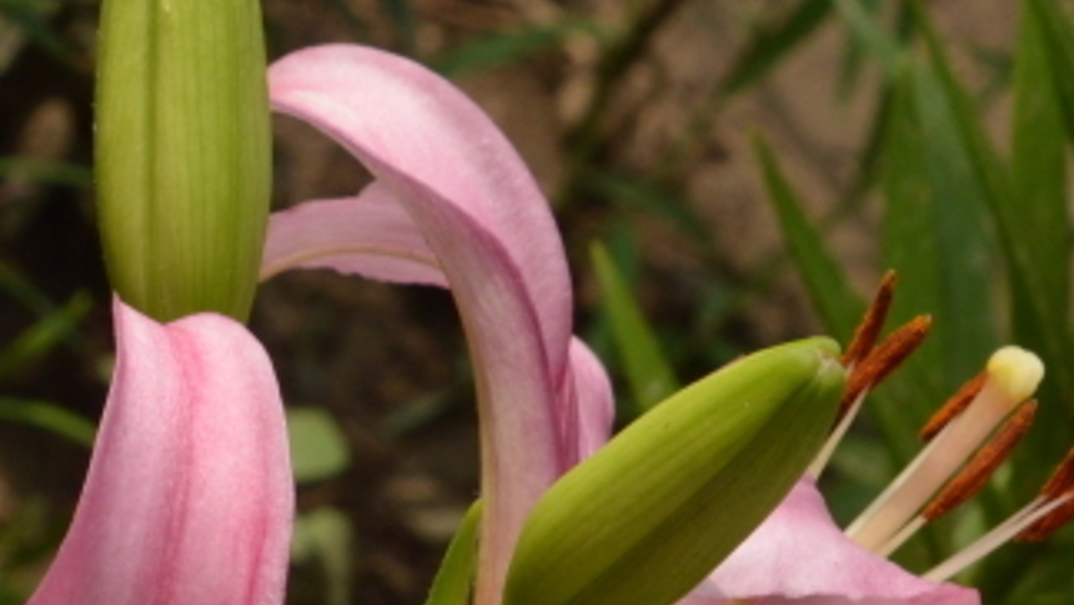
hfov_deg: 6.2
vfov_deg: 3.5
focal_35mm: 348
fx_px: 9915
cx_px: 17
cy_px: 926
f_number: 18
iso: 400
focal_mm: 70
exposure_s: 1/250
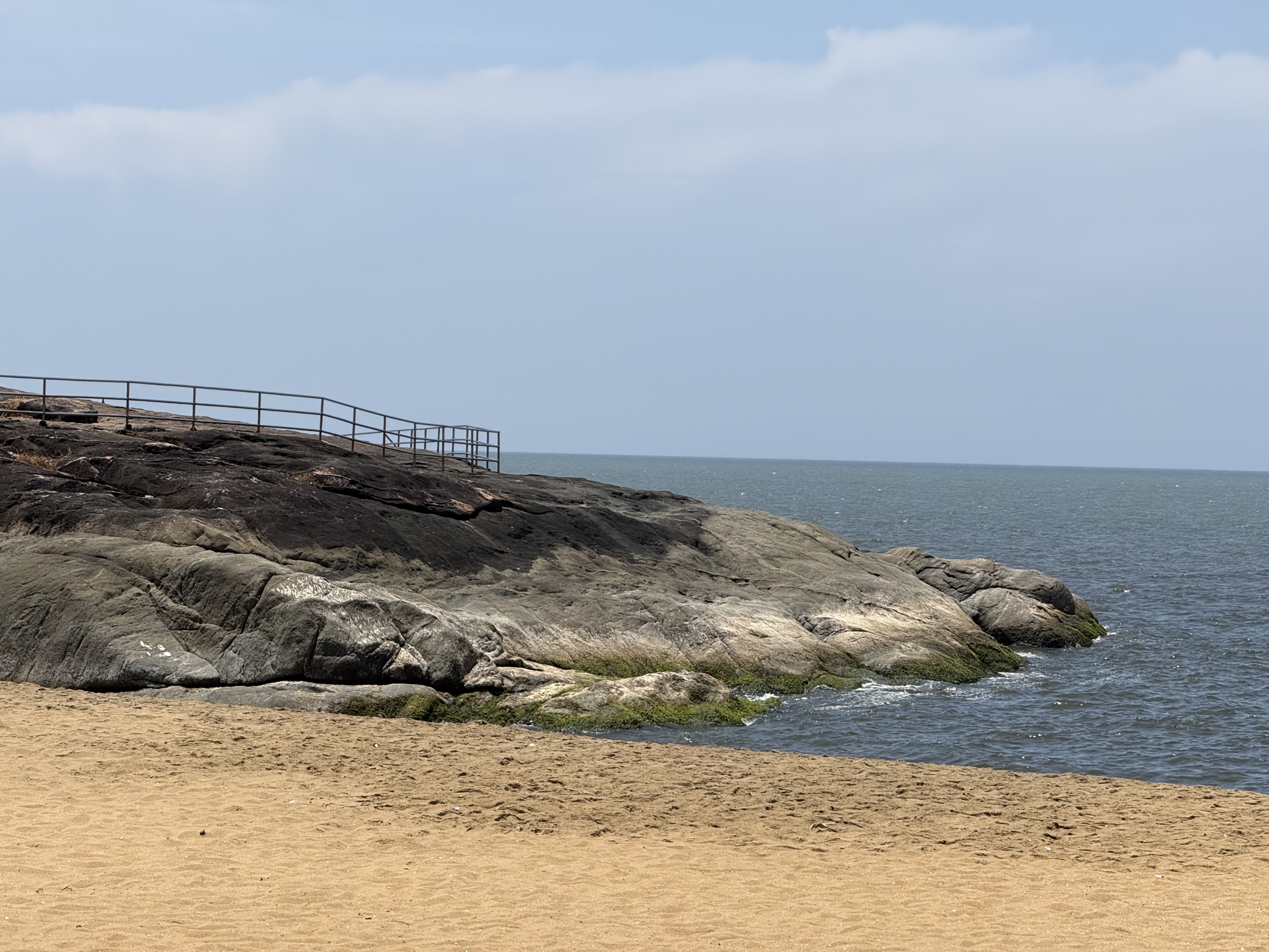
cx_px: 634
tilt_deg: +0.8
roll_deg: -1.2
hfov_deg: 16.4
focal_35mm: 120
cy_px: 476
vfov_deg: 12.3
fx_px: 4399
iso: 64
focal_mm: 15.66
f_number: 2.8
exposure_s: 1/1689
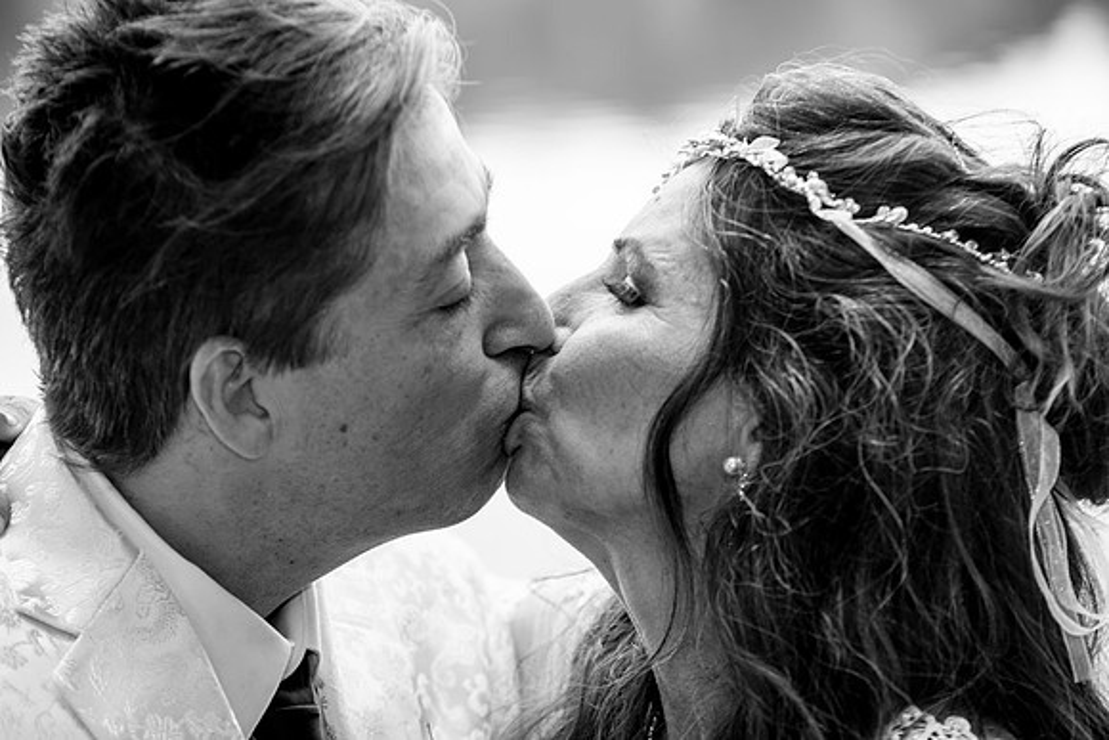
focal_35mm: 200
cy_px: 370
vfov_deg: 6.9
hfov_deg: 10.3
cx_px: 554
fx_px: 6162
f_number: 5
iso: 160
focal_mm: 200
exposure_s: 1/200
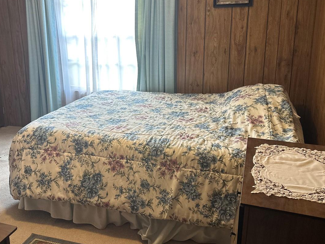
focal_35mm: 36
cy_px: 96
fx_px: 338
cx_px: 133
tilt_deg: -15.6
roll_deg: +1.0
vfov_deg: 39.5
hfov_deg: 51.1
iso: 200
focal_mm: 6.86
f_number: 1.78
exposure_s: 1/120
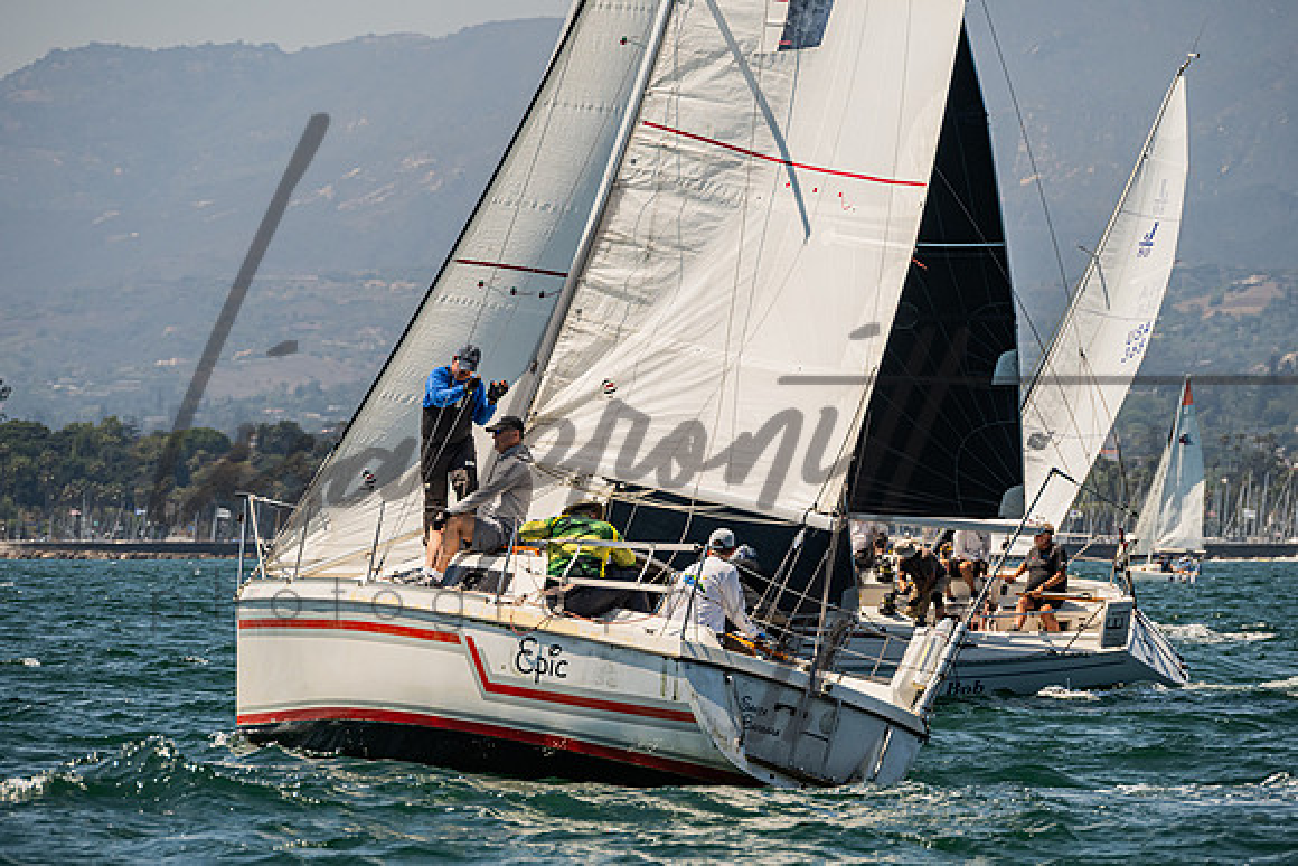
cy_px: 451
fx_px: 10650
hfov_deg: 7.0
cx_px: 676
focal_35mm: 295
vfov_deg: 4.7
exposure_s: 1/2000
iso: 500
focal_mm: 240
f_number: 8
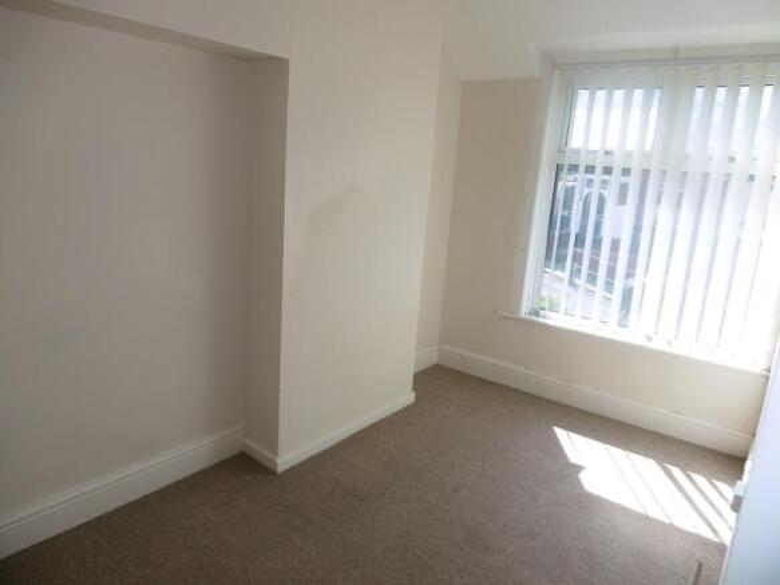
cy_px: 292
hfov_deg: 71.6
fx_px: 541
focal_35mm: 24
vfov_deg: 56.8
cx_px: 390
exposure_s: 1/200
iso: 100
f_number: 3.1
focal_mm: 4.3
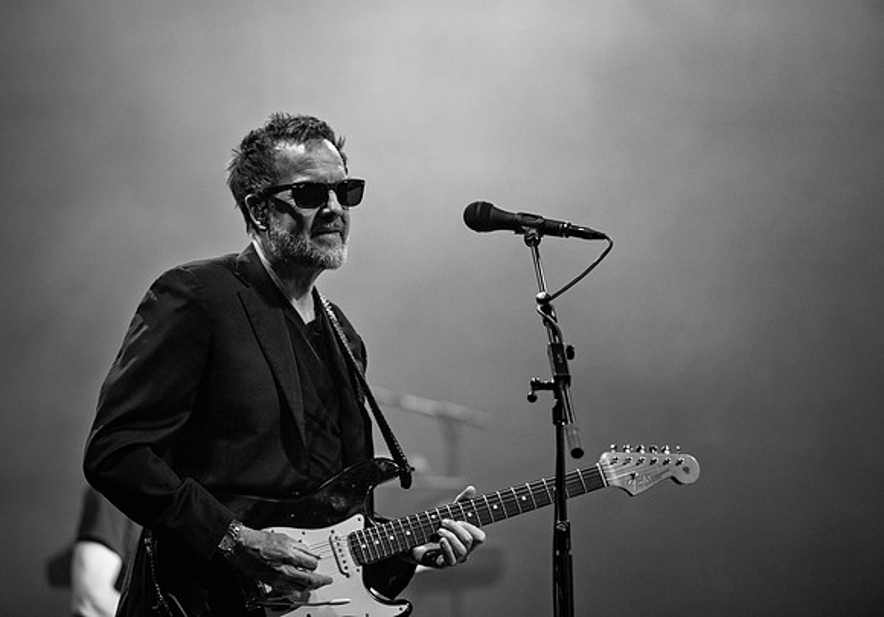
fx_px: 3859
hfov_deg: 13.1
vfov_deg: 9.1
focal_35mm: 155
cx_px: 421
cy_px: 308
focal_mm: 150
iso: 1600
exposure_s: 1/200
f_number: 2.8
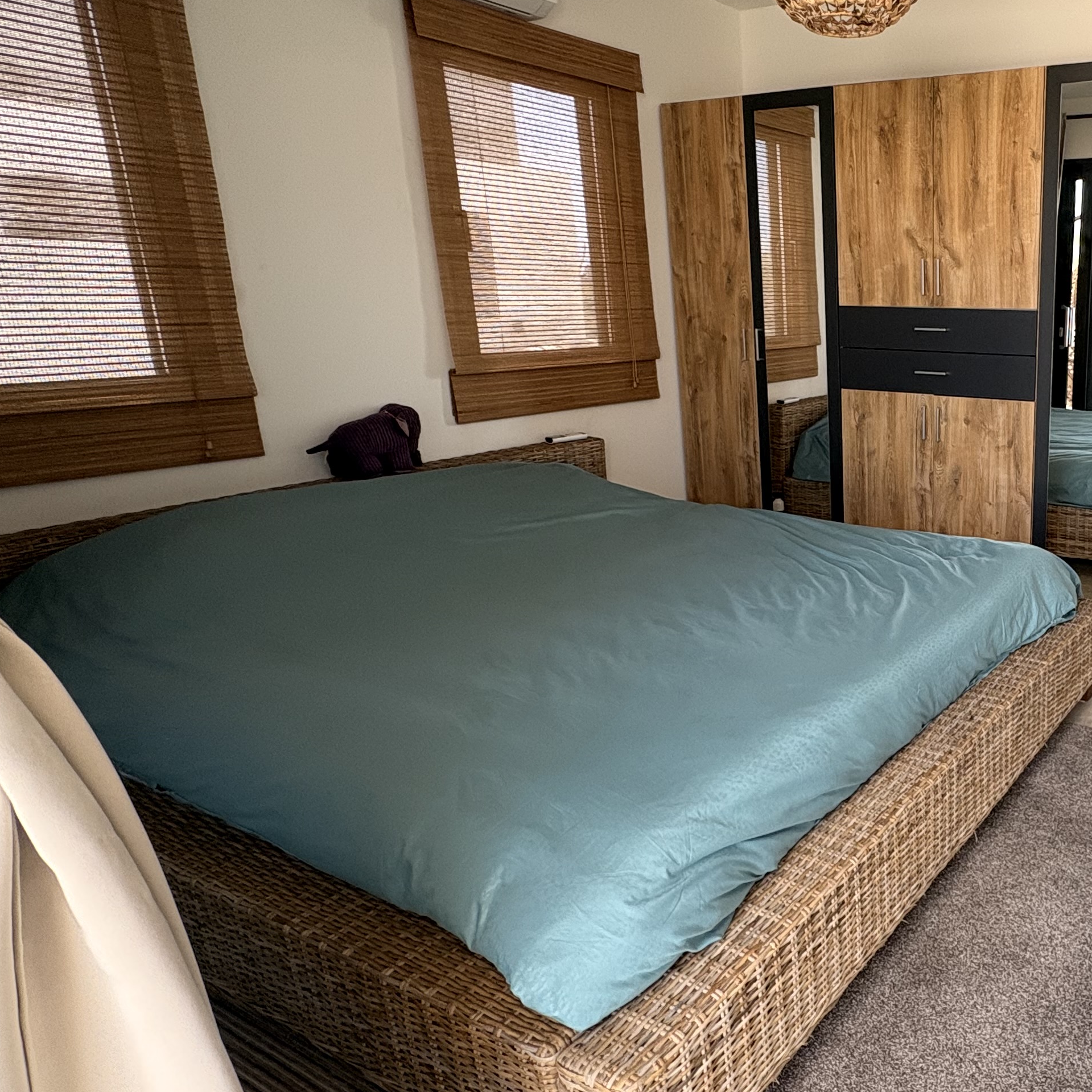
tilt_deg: -15.0
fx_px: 928
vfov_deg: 60.9
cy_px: 543
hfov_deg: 54.2
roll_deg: -0.1
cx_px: 957
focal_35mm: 26
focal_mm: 2.22
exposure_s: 1/99
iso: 125
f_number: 2.2
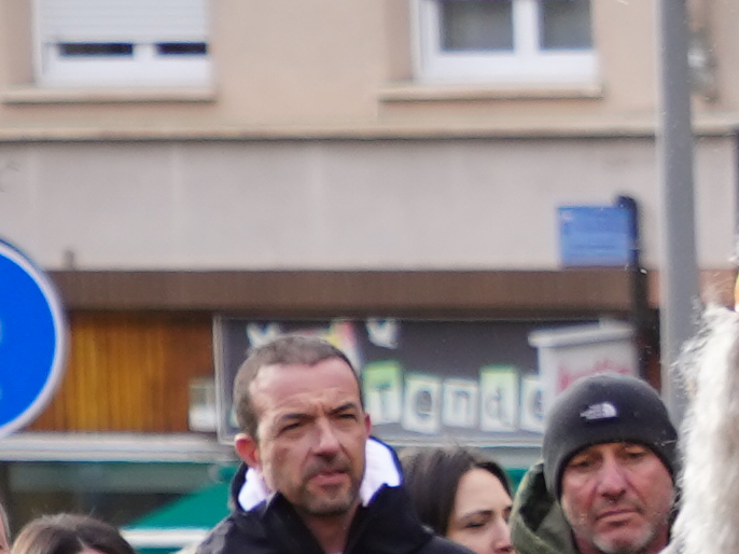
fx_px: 19036
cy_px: 588
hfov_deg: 2.2
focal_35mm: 892
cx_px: 1858
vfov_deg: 1.7
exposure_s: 1/125
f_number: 6.3
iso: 200
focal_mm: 106
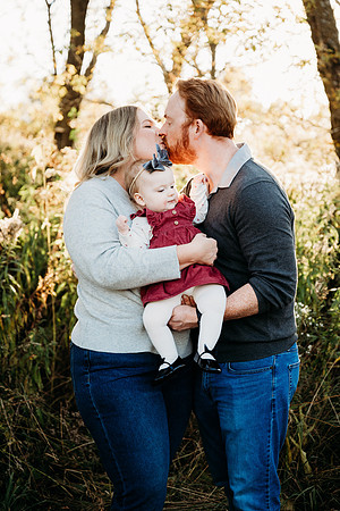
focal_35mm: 70
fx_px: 992
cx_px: 170
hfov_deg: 19.5
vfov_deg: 28.8
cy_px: 256
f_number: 2.8
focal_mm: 70
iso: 640
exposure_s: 1/800
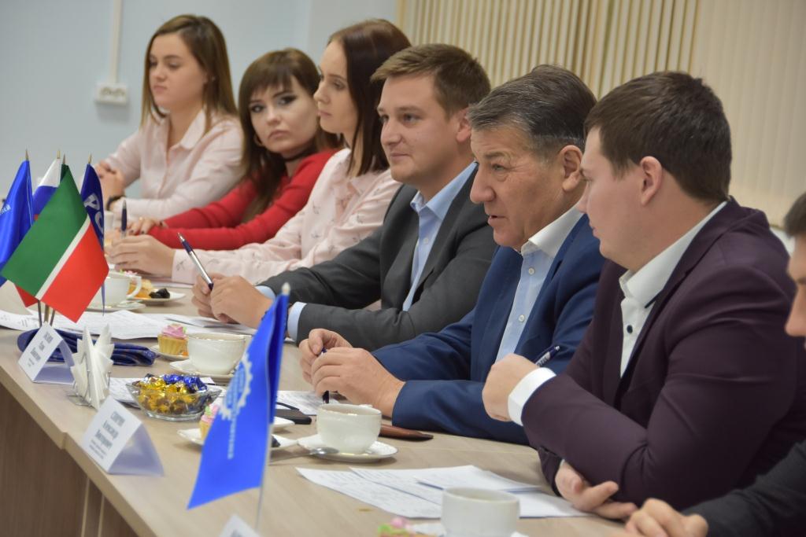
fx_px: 3191
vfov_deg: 9.6
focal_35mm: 142
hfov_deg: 14.4
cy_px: 268
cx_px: 403
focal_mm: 95
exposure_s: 1/60
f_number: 5.3
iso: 900
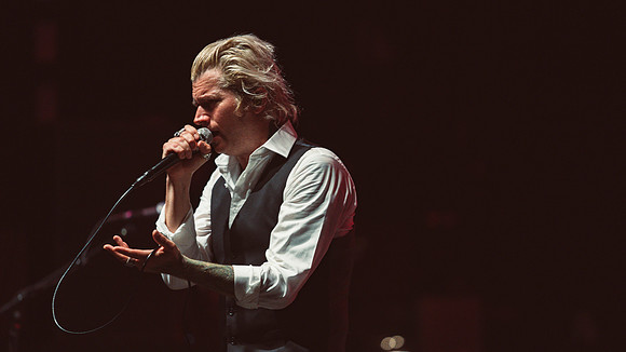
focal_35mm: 227
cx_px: 339
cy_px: 191
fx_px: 3766
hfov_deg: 9.5
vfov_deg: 5.3
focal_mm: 200
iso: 4000
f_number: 2.8
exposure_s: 1/200
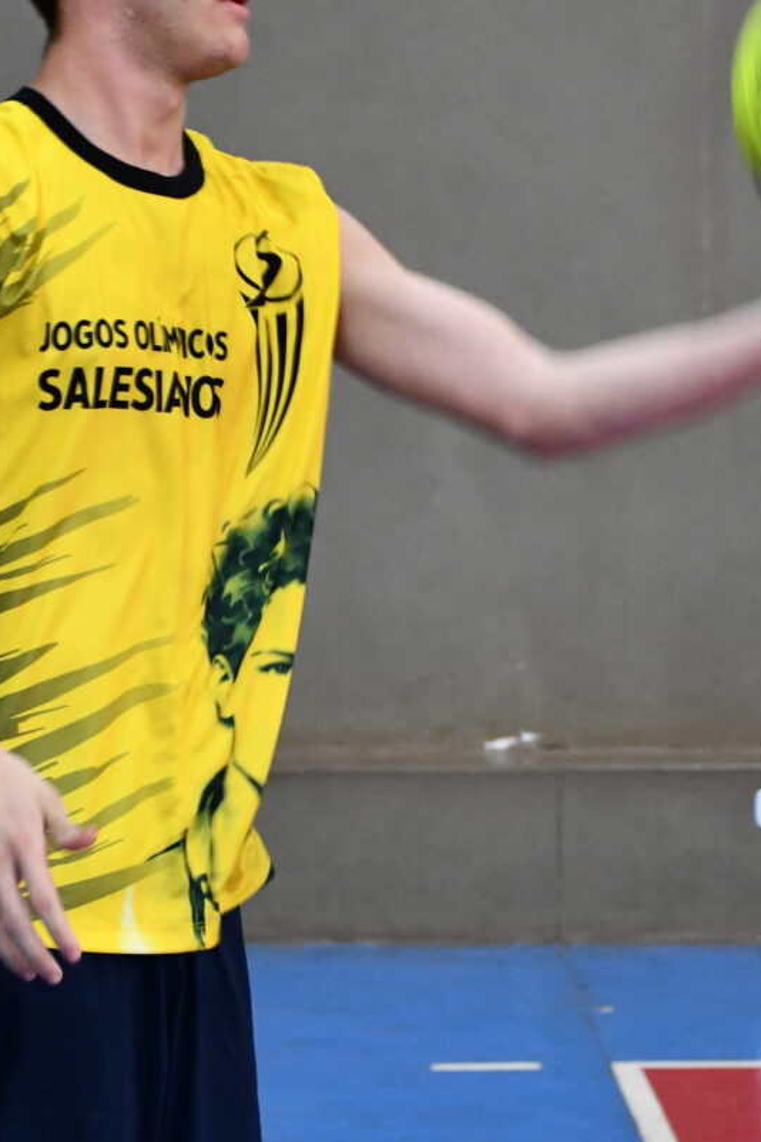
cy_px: 547
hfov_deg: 9.1
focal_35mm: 151
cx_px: 326
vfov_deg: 13.6
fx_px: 4788
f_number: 4.5
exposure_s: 1/125
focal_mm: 42
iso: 2000
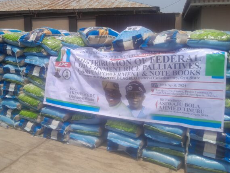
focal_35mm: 31
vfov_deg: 45.5
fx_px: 206
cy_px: 81
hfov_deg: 58.1
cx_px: 99
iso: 40
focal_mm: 3.98
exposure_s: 1/763
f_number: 1.8
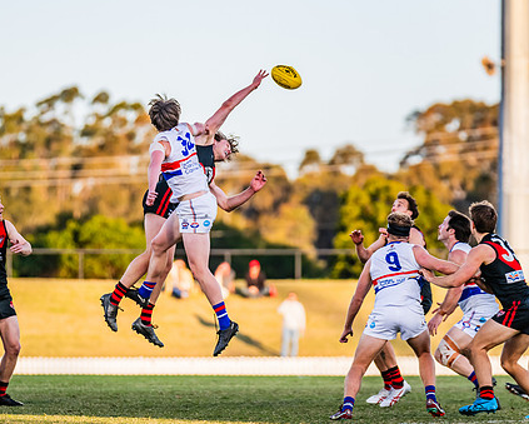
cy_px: 217
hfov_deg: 4.8
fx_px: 6267
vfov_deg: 3.9
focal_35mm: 400
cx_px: 185
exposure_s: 1/1600
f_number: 4.5
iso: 800
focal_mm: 290
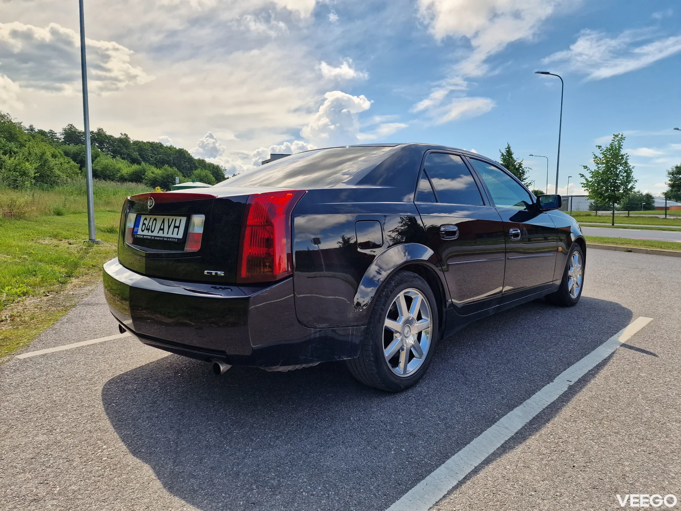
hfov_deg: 73.9
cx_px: 340
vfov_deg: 58.9
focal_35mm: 23
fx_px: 452
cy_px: 256
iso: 50
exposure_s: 1/540
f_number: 1.8
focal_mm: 6.4
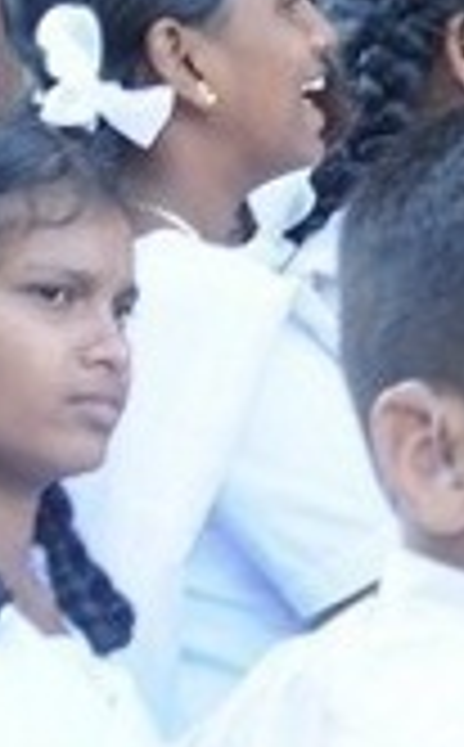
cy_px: 882
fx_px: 3376
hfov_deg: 6.7
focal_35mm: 166
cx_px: 1653
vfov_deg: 12.4
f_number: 4.5
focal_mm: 18
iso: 250
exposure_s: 1/60
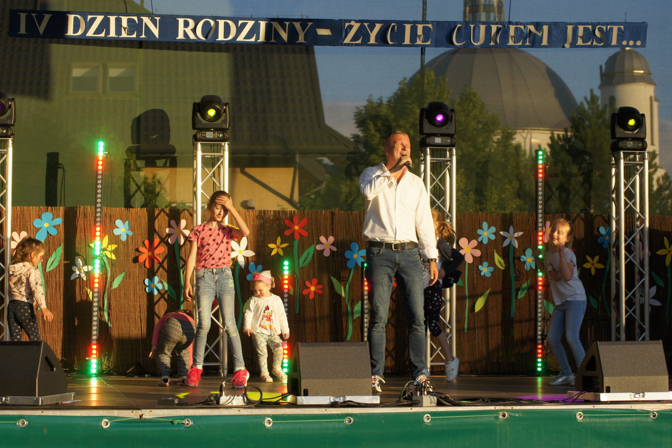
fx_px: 1540
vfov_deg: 16.6
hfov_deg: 24.6
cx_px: 336
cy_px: 224
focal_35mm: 82
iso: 200
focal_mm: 55
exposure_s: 1/250
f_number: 7.1
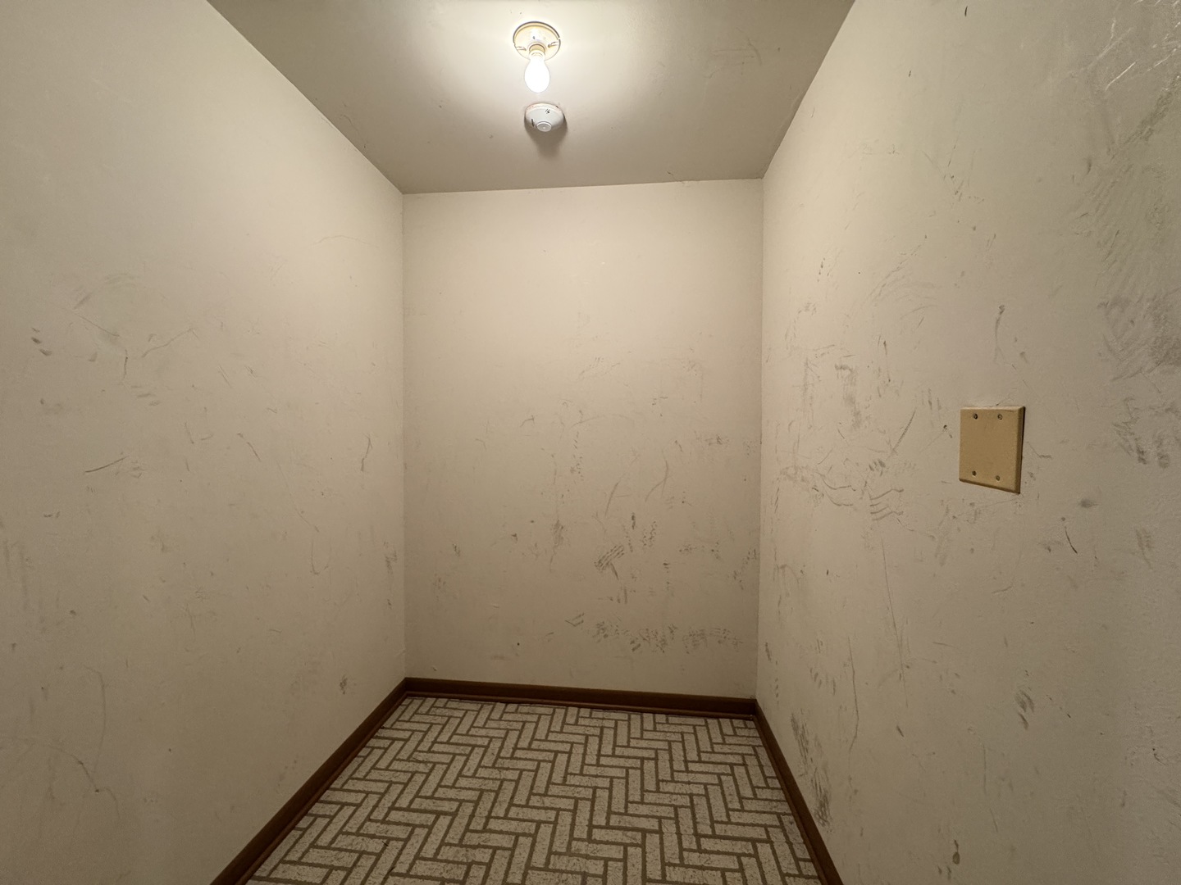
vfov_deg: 85.7
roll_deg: -0.6
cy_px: 442
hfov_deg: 102.1
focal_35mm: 14
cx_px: 590
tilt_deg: -2.0
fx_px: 478
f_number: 2.2
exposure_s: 1/60
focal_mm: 2.22
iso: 320
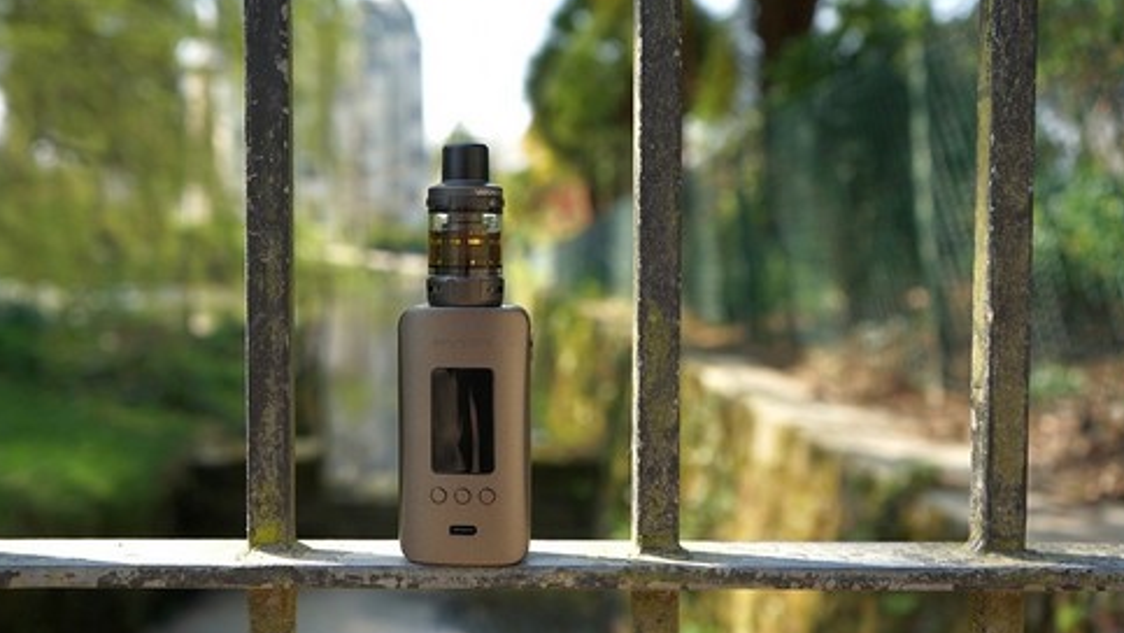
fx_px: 1282
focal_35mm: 43
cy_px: 318
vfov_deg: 27.7
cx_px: 475
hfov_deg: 47.2
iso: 100
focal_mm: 33
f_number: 4.5
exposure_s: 1/200
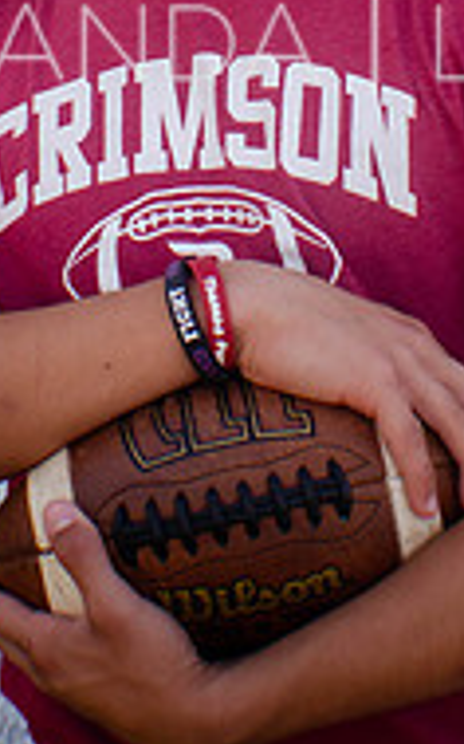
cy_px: -87
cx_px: 244
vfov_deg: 16.0
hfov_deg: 10.3
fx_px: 2572
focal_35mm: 127
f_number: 6.3
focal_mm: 35
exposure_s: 1/160
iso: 200
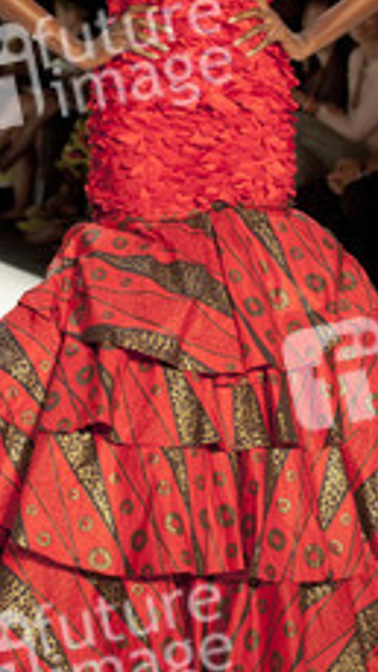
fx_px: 2599
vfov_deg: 14.7
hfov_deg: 8.3
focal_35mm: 146
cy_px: 214
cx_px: 167
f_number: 7.1
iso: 1600
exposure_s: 1/200
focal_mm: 80
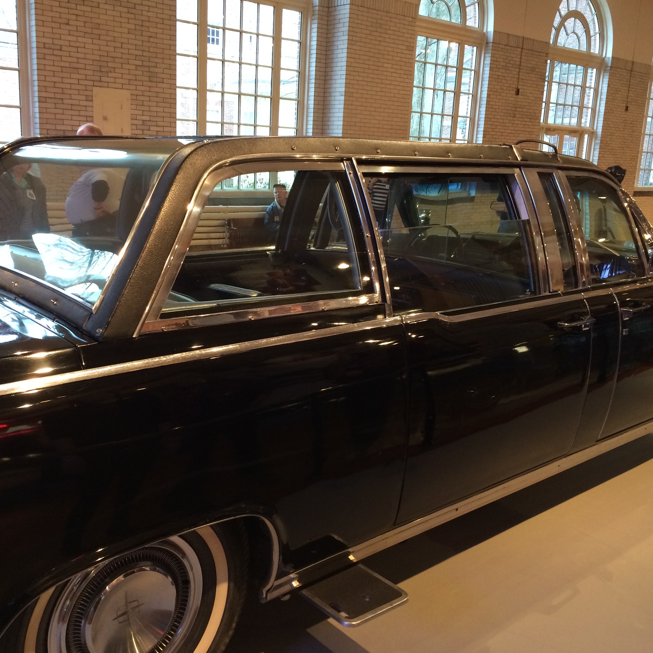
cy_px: 329
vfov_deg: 46.0
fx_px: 768
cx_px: 282
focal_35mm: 36
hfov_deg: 45.9
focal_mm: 4.12
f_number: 2.2
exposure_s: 1/30
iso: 160
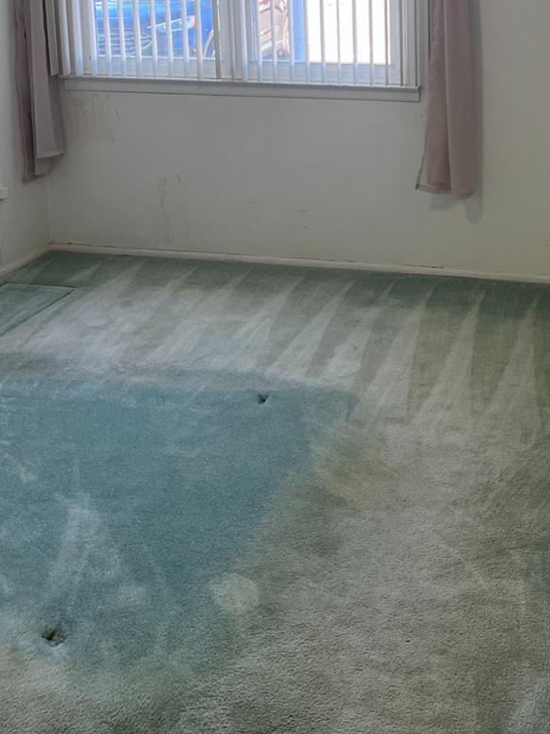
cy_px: 103
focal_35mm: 50
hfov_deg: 28.1
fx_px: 1059
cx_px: 485
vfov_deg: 36.3
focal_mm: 5.1
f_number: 1.6
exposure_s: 1/121
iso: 125
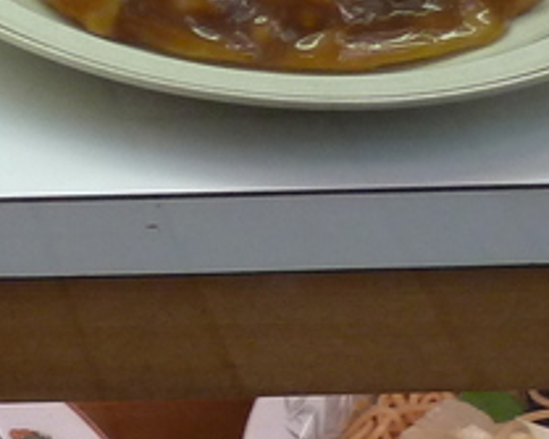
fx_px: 3638
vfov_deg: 6.9
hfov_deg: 7.9
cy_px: 310
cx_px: -869
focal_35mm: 224
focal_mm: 6.5
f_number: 3.6
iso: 160
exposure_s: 1/30
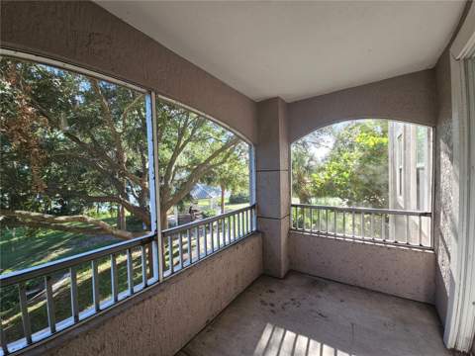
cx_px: 238
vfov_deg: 89.9
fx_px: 178
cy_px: 178
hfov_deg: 106.2
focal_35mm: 13
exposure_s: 1/120
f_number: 2.2
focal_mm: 2.2
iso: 64
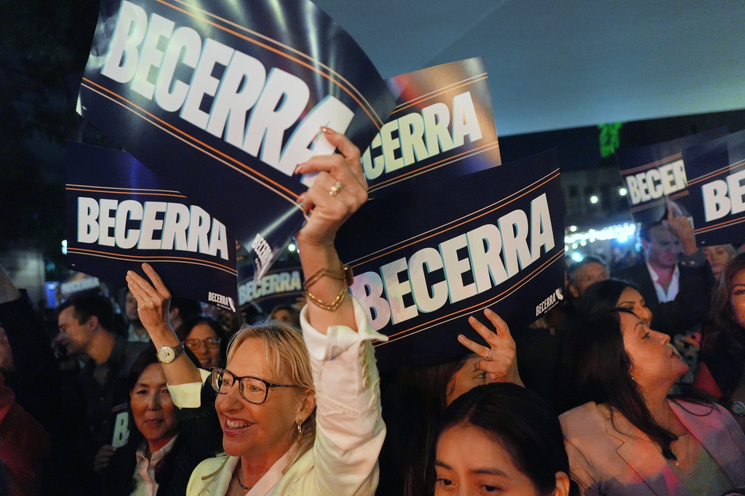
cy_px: 248
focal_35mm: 24
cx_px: 372
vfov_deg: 53.1
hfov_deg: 73.8
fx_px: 496
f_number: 2.8
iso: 3200
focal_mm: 24
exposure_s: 1/320
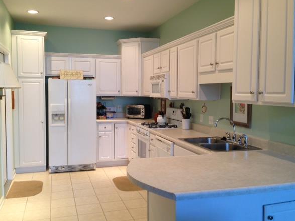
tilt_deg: -3.7
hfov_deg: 51.4
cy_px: 107
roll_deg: -1.2
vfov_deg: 39.6
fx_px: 307
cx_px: 145
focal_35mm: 36
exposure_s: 1/20
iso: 64
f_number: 2.4
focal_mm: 4.12
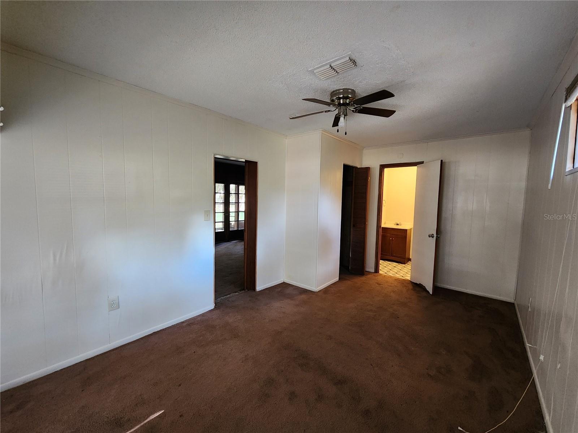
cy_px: 216
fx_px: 217
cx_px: 289
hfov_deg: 106.2
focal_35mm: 13
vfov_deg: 89.9
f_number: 2.2
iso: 400
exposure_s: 1/30
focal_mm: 2.2
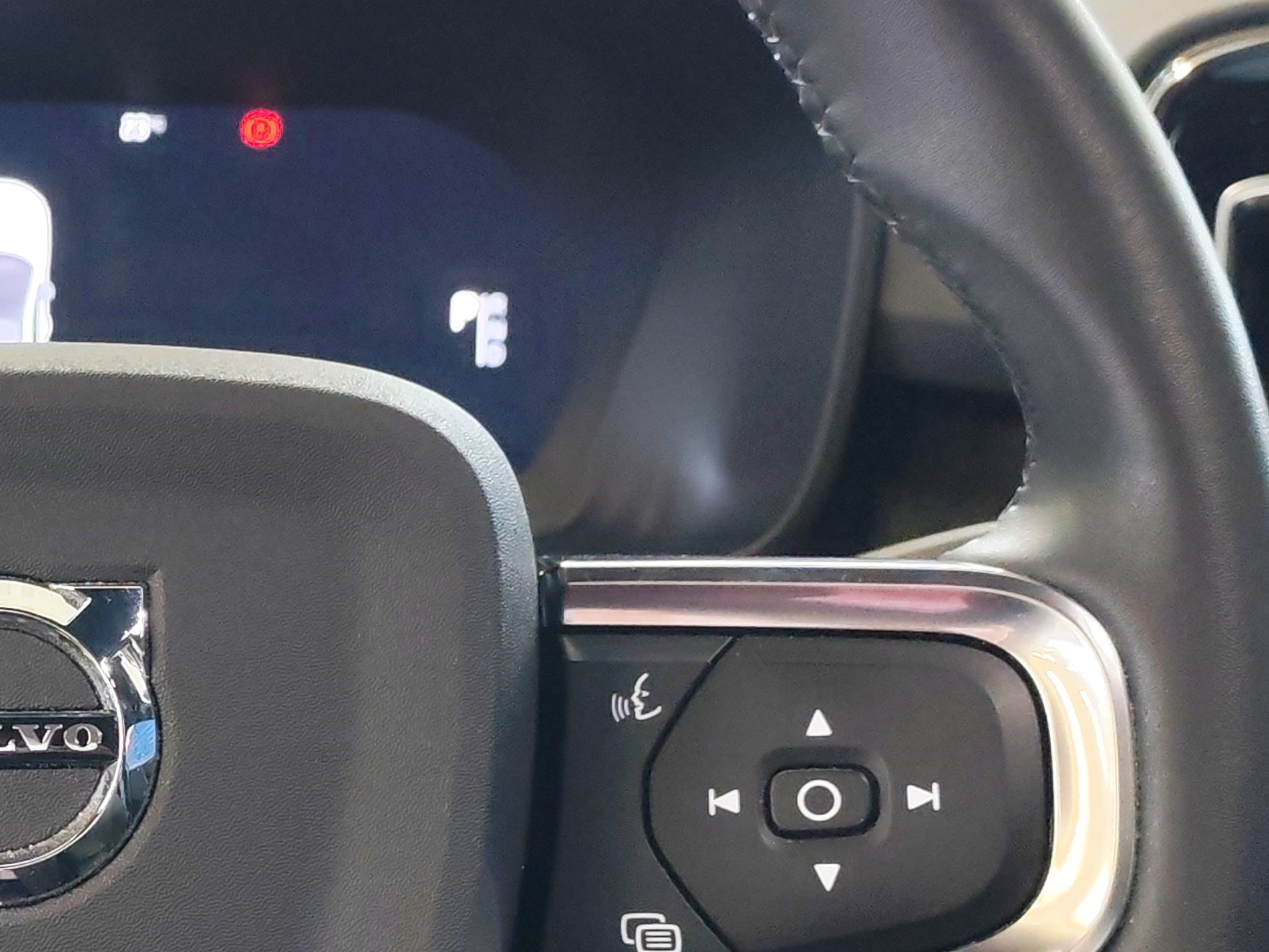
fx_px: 2896
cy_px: 717
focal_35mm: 79
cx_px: 10
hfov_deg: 23.7
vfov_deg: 18.5
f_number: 1.9
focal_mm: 6.12
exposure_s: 1/100
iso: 1250
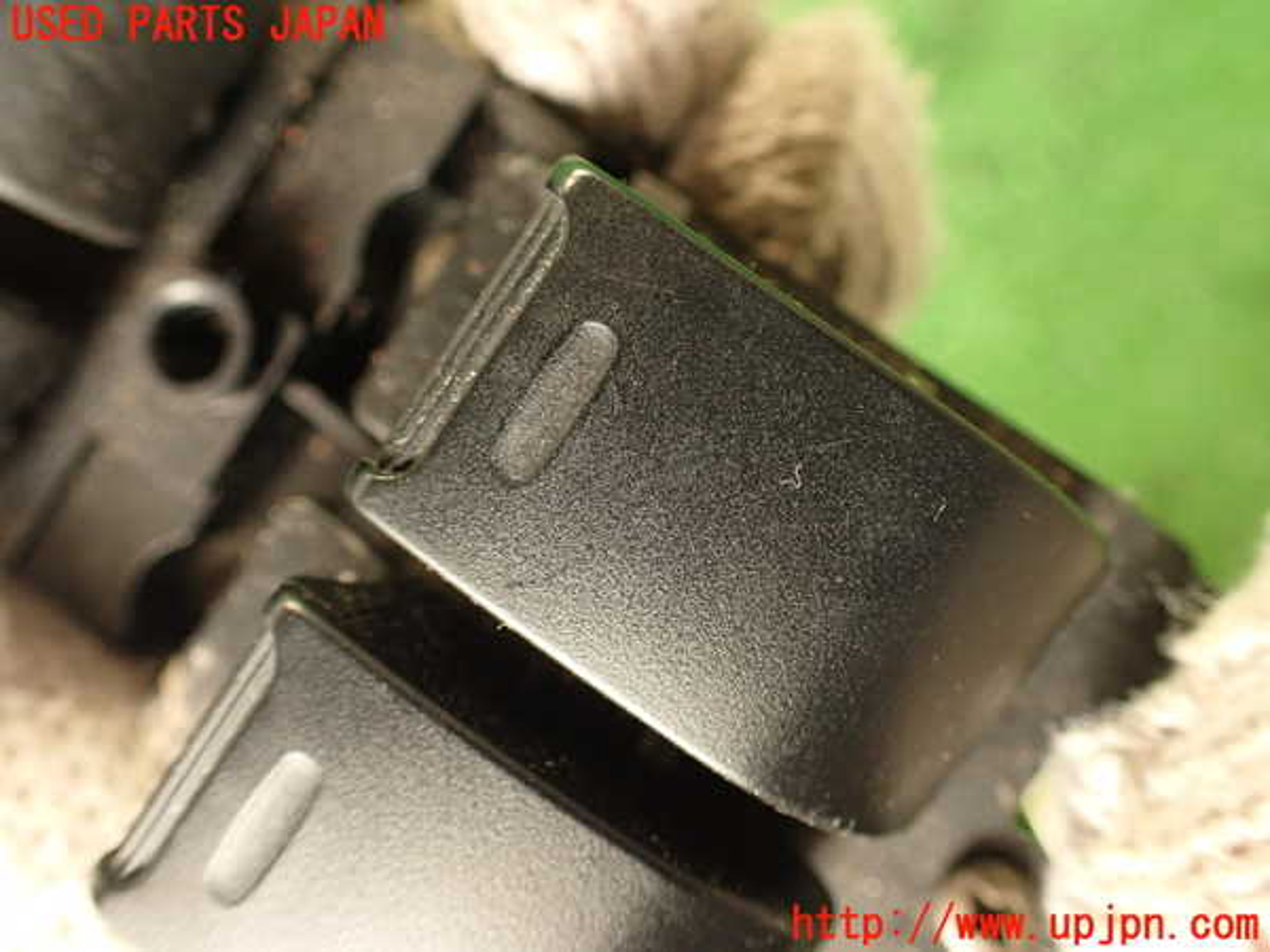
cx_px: 635
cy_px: 476
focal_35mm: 30
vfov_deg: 46.8
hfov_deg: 60.0
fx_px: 1101
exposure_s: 1/30
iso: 250
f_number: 2.3
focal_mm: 5.4
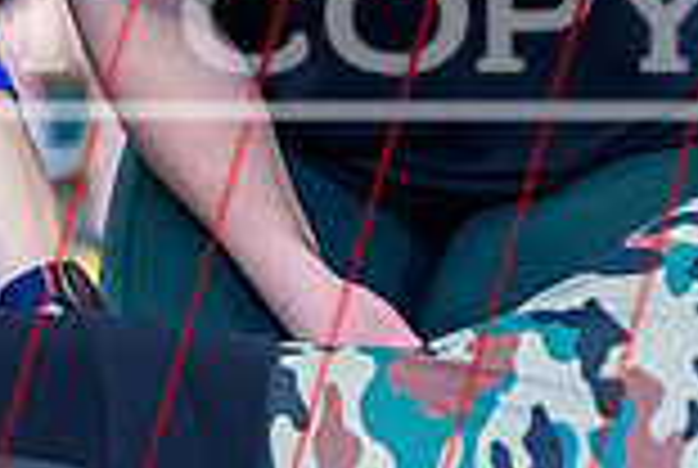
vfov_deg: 3.8
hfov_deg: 5.7
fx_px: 7052
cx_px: 17
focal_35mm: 363
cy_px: 375
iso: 8000
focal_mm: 70
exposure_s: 1/640
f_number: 2.8
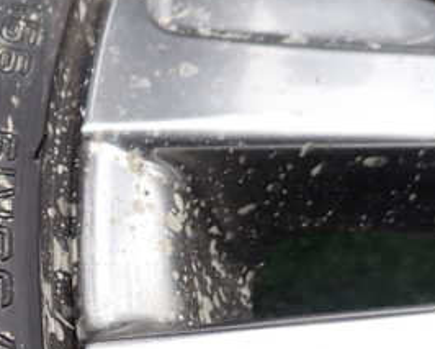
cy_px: 333
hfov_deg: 31.7
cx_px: 8
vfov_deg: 26.4
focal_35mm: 55
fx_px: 708
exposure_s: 1/400
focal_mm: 4.5
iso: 100
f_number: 2.8
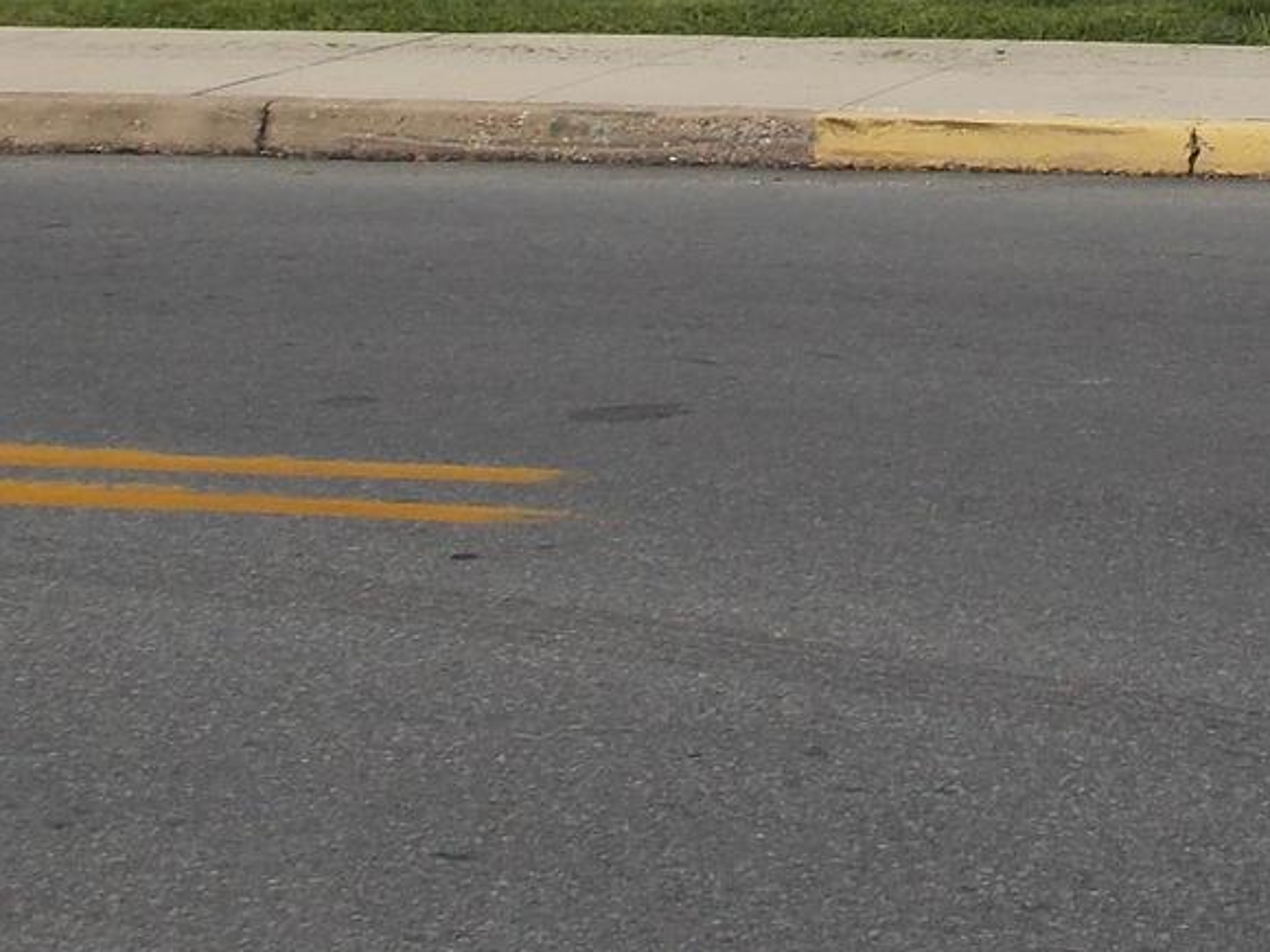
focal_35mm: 106
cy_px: -460
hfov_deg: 18.3
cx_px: 1119
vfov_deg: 13.2
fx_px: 3889
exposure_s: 1/200
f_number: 10.6
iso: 80
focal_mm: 5.3
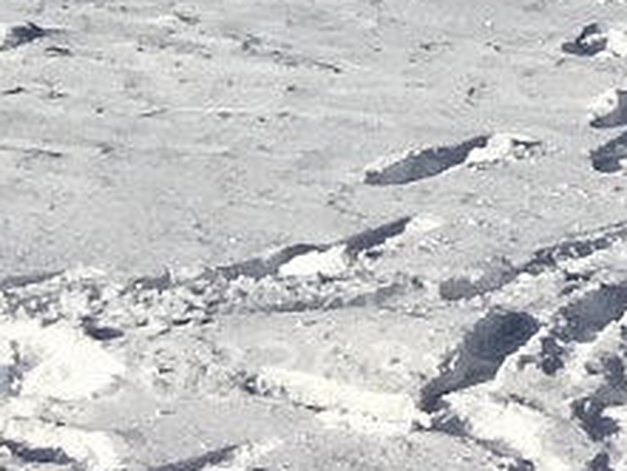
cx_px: 1200
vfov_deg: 6.3
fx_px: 3806
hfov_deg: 8.9
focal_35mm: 210
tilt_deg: +5.7
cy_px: -1107
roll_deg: -1.1
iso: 25
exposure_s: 1/3497
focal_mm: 4.15
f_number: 2.2
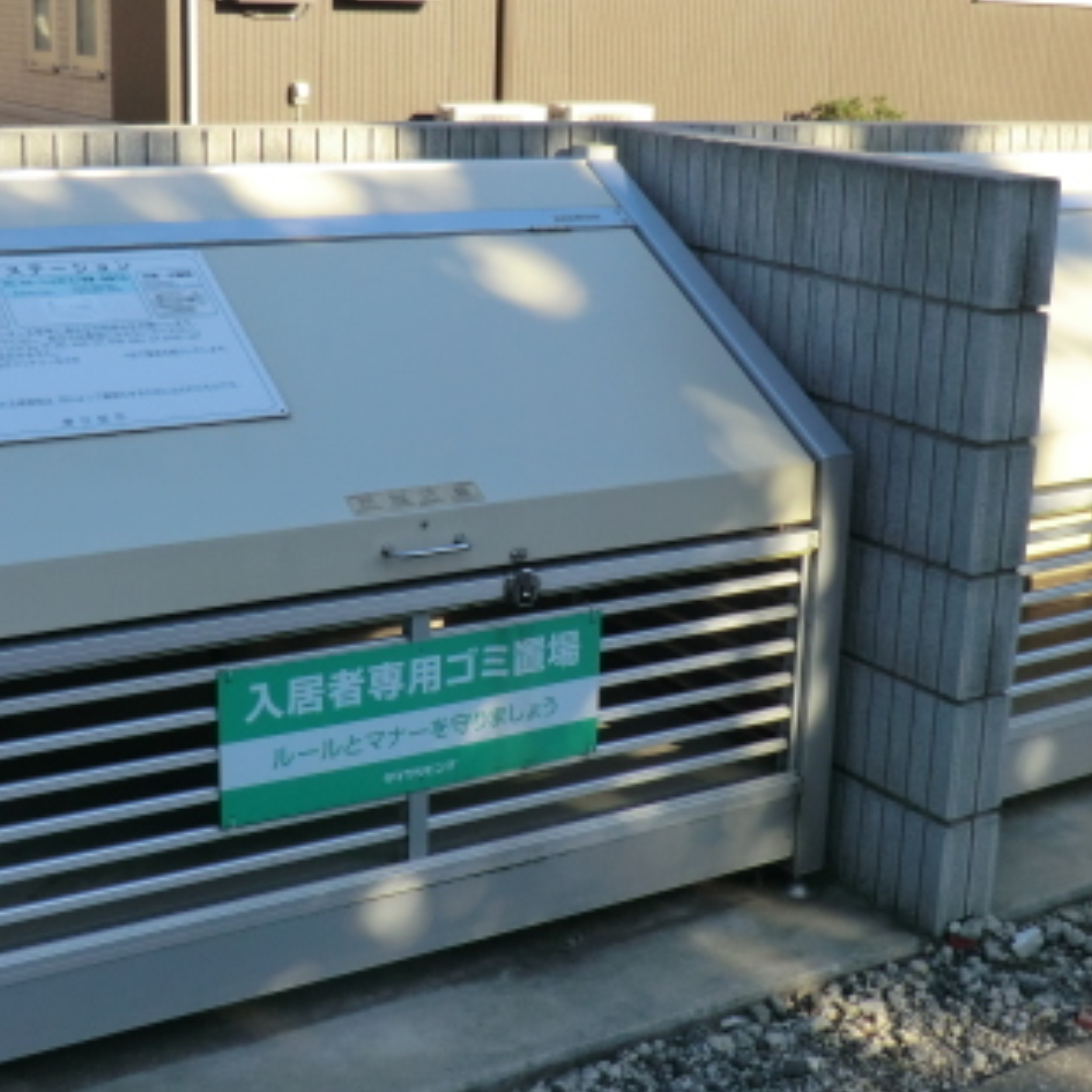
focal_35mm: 52
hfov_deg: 32.8
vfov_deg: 32.8
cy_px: 527
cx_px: 610
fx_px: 1856
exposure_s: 1/400
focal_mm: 5.2
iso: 80
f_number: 3.5
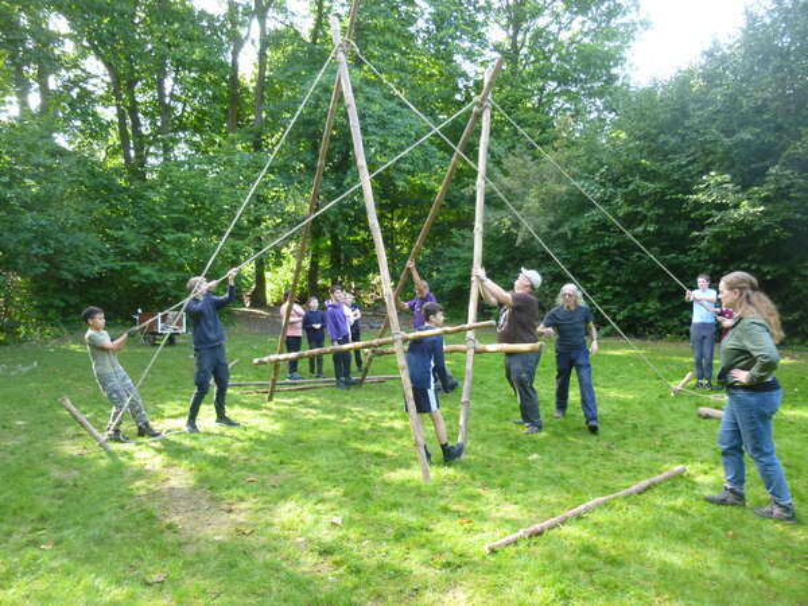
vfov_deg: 54.9
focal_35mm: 25
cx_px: 404
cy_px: 303
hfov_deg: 69.4
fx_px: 584
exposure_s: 1/60
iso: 160
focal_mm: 4.5
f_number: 3.1
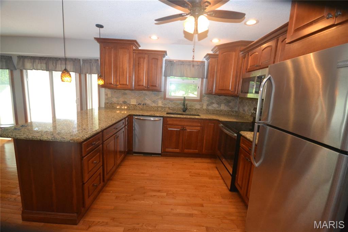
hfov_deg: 100.4
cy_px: 116
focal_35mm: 15
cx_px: 174
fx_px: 145
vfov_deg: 77.3
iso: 2500
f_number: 4
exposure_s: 1/60
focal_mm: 10
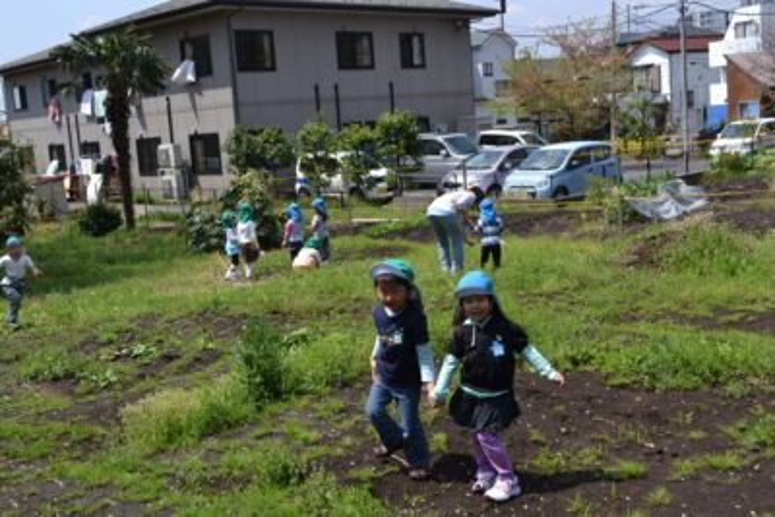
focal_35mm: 42
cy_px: 258
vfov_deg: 31.9
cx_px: 388
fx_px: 904
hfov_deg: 46.4
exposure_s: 1/200
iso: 100
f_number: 7.1
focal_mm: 28
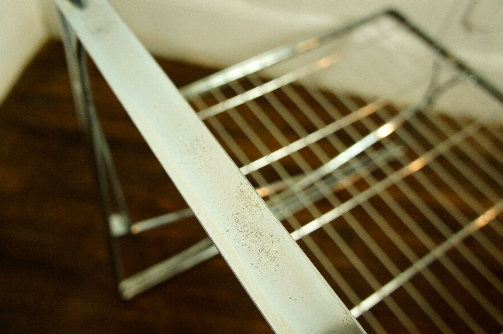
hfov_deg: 62.0
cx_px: 252
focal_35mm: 30
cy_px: 167
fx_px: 419
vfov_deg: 43.5
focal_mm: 20
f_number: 4
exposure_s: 1/60
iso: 1600
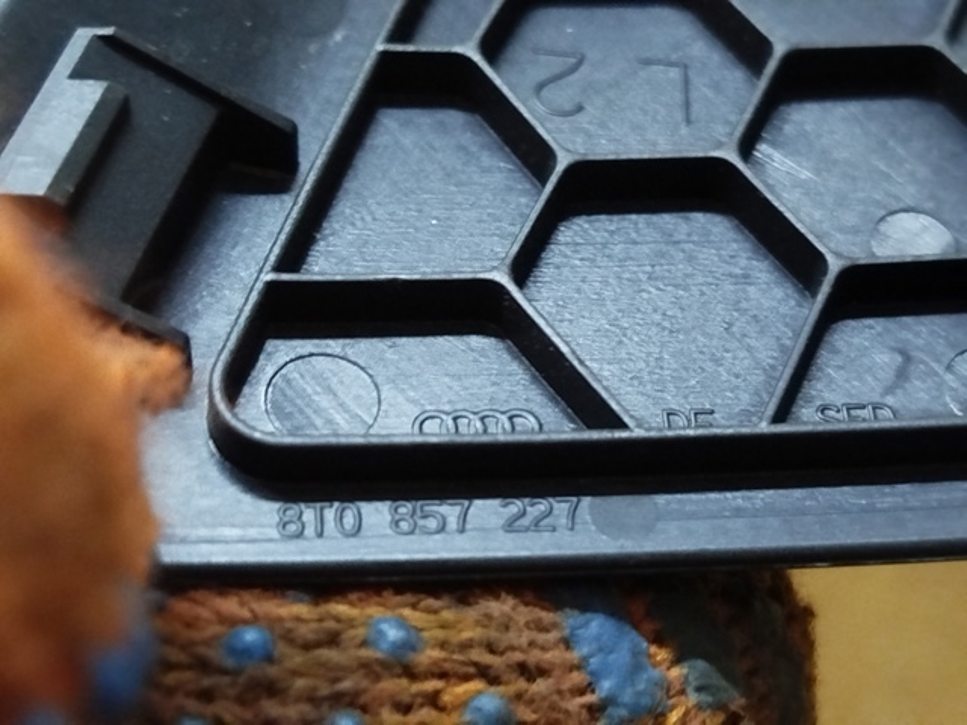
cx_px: 484
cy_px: 362
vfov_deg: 20.4
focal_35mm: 72
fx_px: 2011
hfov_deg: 27.0
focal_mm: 5.31
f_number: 1.7
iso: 800
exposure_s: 1/17
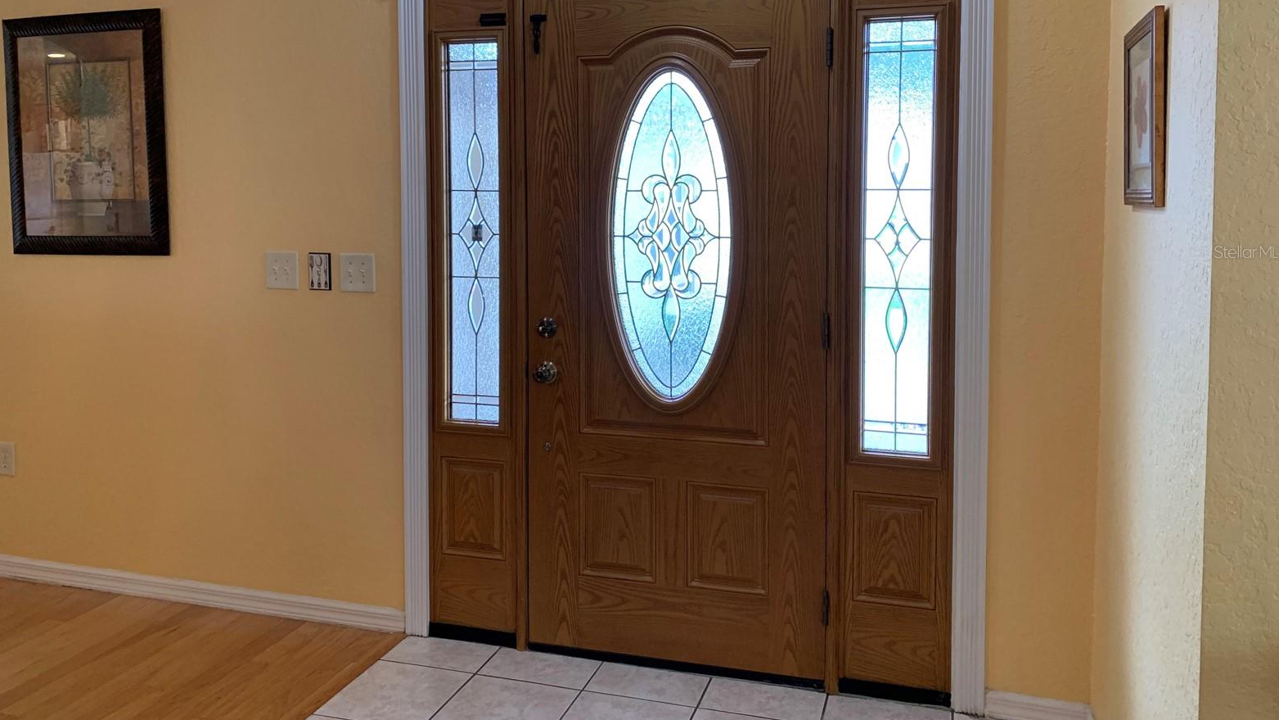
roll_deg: -0.6
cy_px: 251
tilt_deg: -3.2
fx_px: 983
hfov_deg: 66.1
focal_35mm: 29
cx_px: 637
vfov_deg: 39.8
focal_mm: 4.25
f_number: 1.8
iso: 125
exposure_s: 1/60
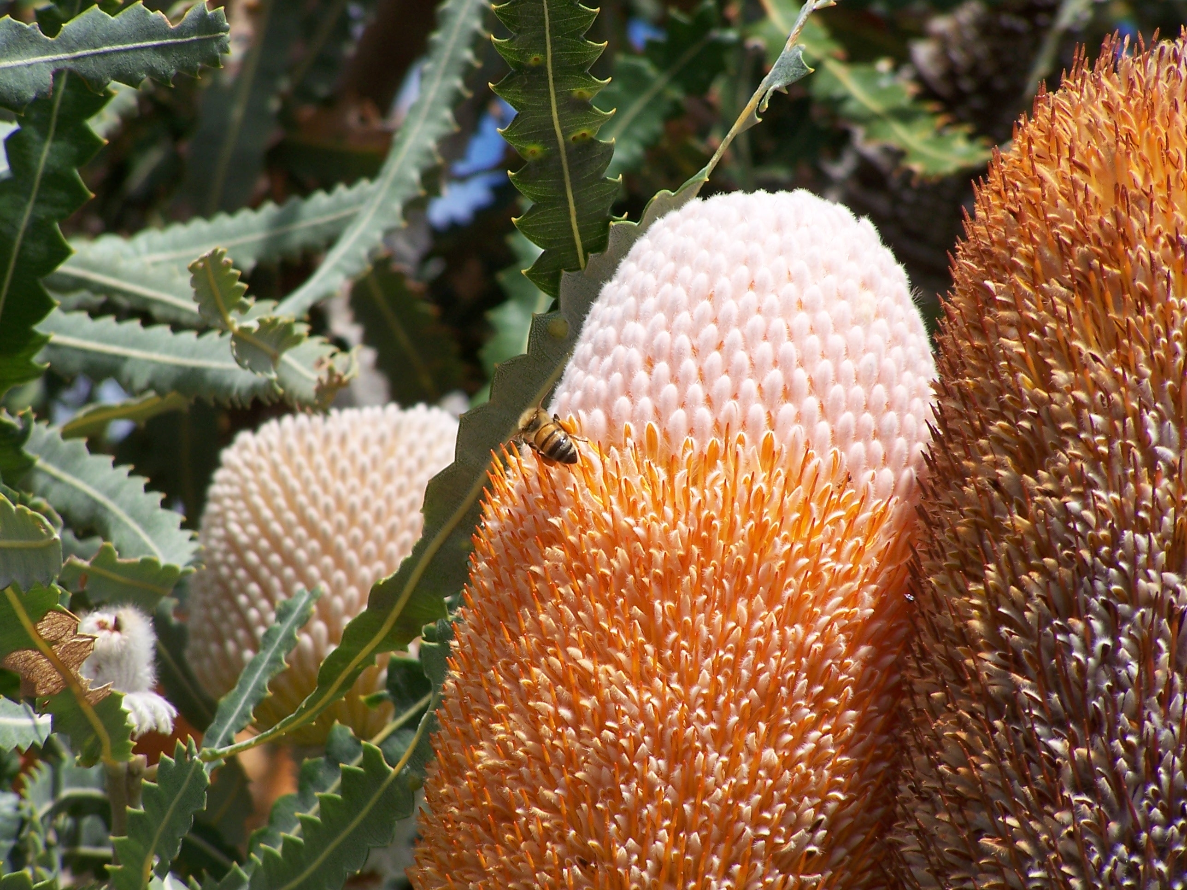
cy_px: 445
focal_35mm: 380
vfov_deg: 3.9
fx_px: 13030
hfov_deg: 5.2
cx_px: 594
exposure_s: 1/640
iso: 80
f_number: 5
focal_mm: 63
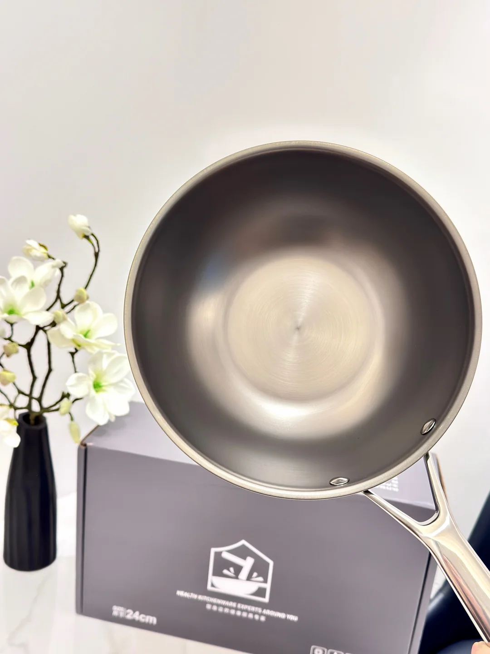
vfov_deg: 52.6
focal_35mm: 35
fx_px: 661
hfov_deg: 40.7
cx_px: 245
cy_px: 327
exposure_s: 1/48
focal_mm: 6.76
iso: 400
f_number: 1.78
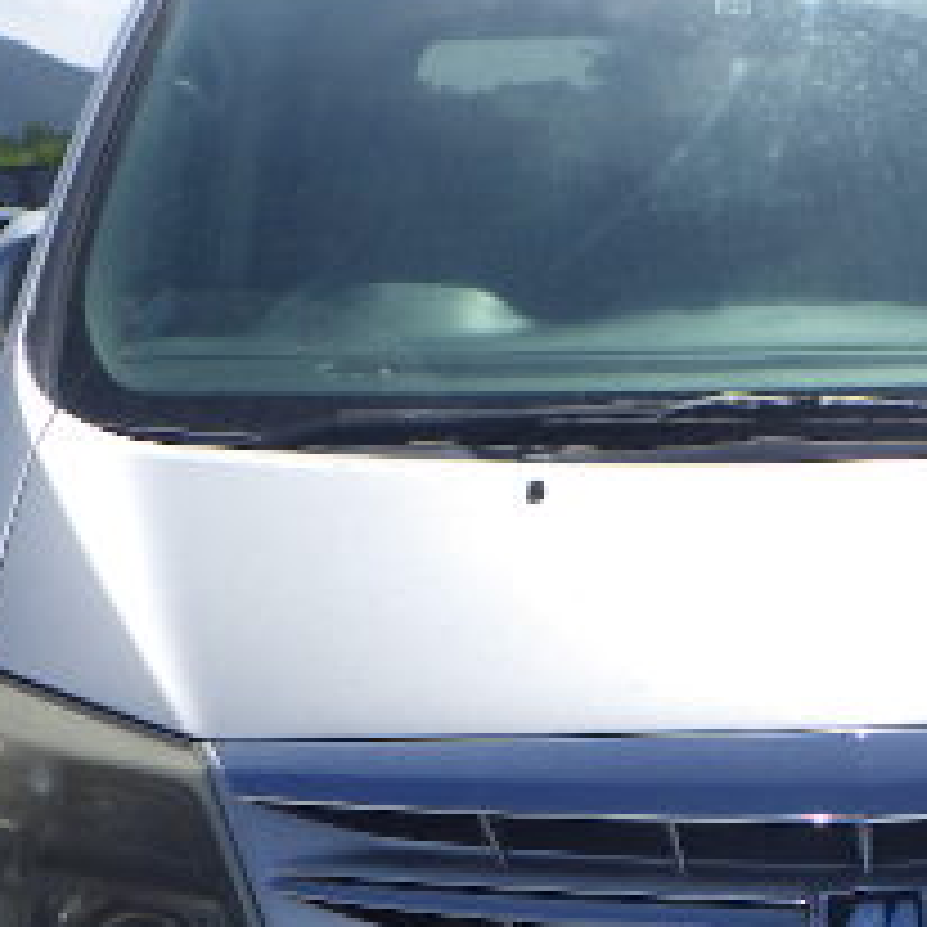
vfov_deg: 22.0
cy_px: 806
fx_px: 2333
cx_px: 729
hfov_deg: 22.2
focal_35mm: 77
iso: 125
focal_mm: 5
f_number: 4.2
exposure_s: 1/1500
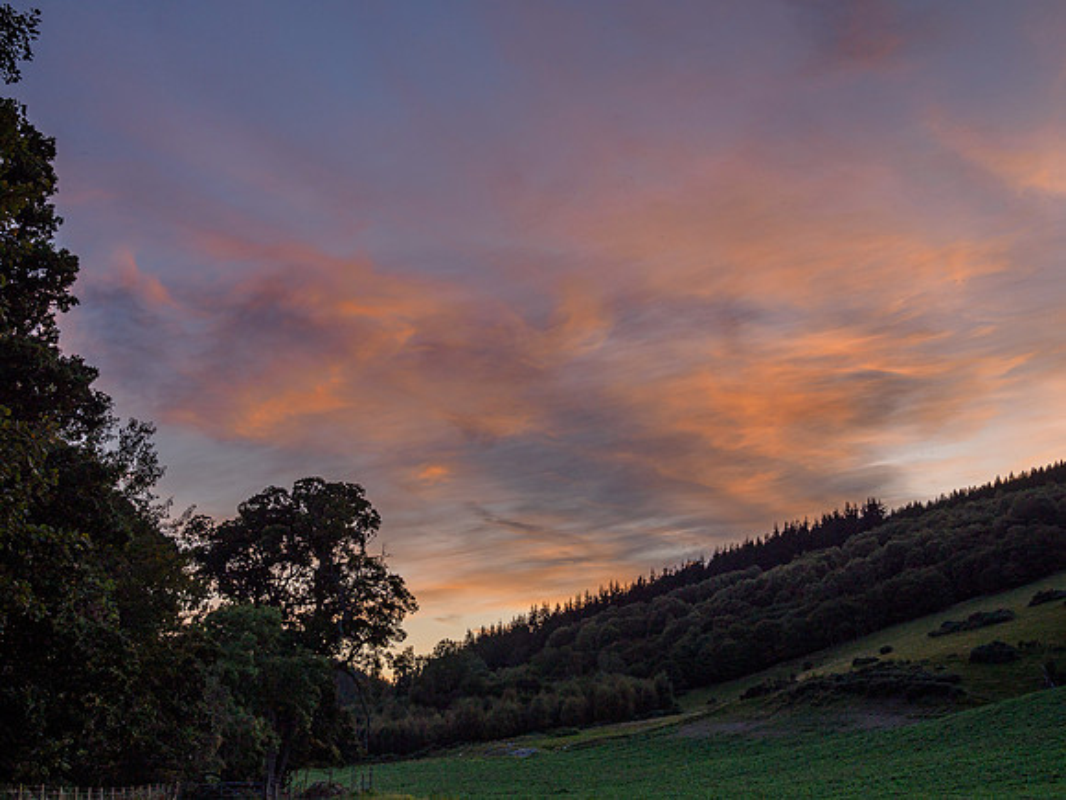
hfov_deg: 38.2
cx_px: 533
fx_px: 1540
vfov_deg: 29.1
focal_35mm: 50
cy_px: 400
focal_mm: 25
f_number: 7.1
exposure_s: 1/80
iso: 200
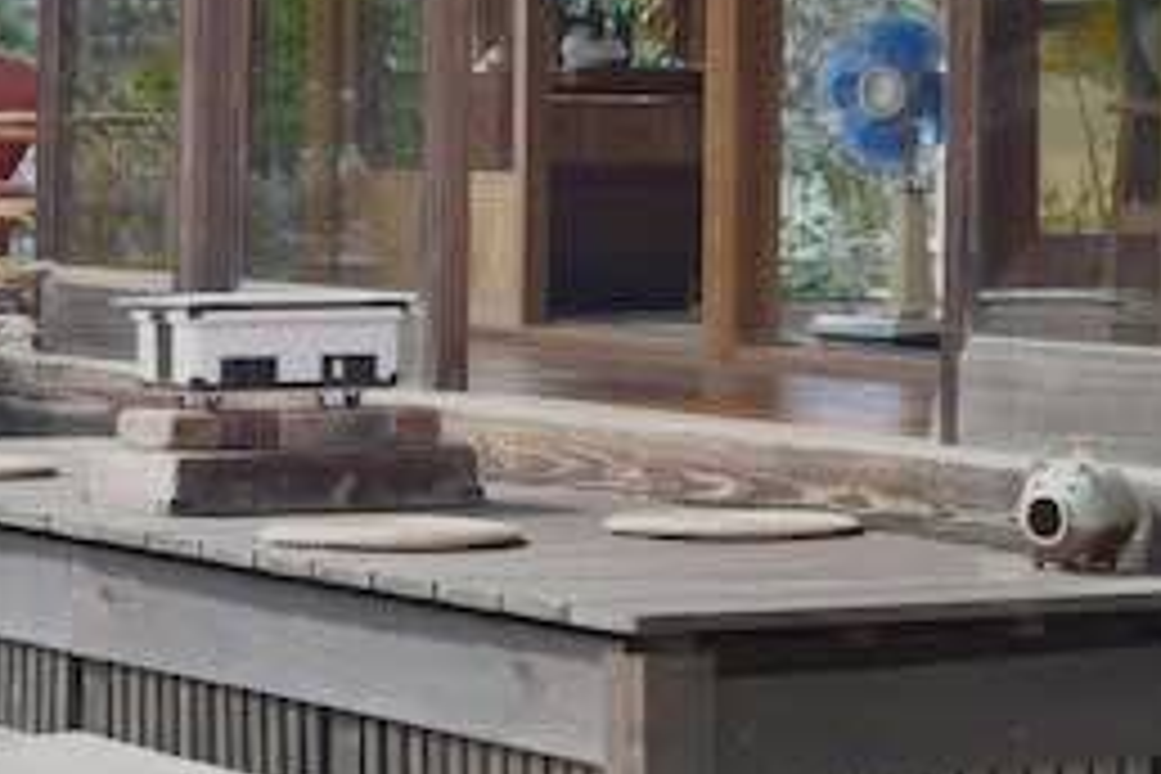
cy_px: 27
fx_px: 4708
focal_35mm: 146
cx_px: 724
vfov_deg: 9.3
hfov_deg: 14.0
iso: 100
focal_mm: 48
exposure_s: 1/125
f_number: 4
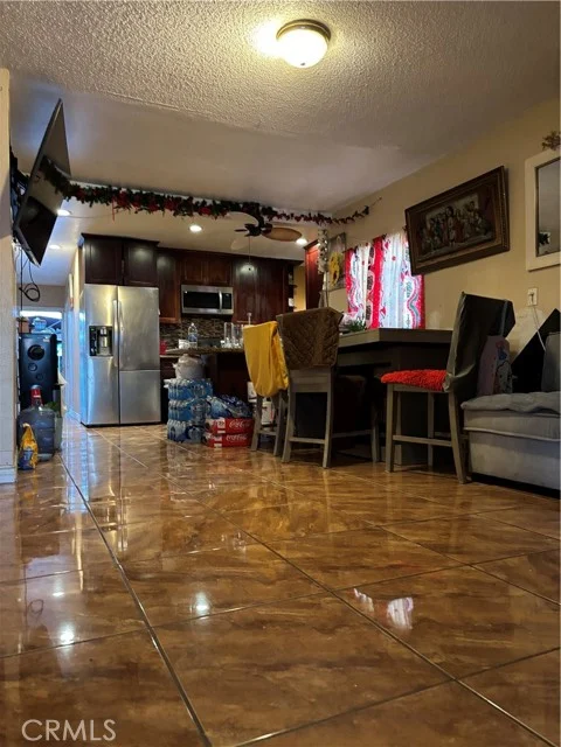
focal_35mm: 26
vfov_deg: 67.3
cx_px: 280
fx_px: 562
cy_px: 374
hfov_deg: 53.1
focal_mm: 5.96
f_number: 1.6
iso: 640
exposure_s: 1/30
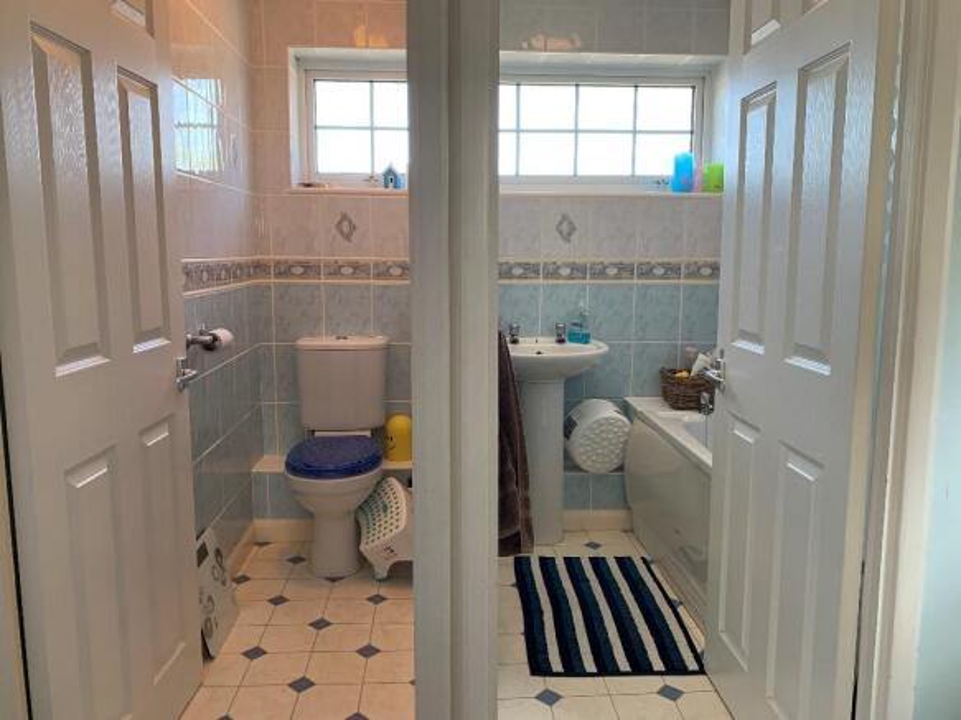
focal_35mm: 26
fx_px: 722
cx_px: 480
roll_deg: -0.3
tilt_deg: -7.1
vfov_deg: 53.0
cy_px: 360
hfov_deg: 67.3
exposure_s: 1/50
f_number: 1.8
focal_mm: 4.25
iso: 50
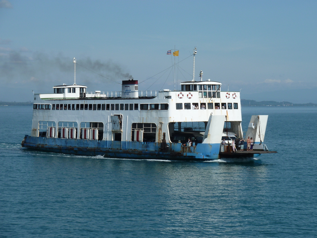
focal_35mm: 119
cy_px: 119
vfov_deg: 12.5
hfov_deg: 16.6
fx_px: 1090
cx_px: 158
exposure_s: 1/640
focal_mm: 19.5
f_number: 5.6
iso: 80
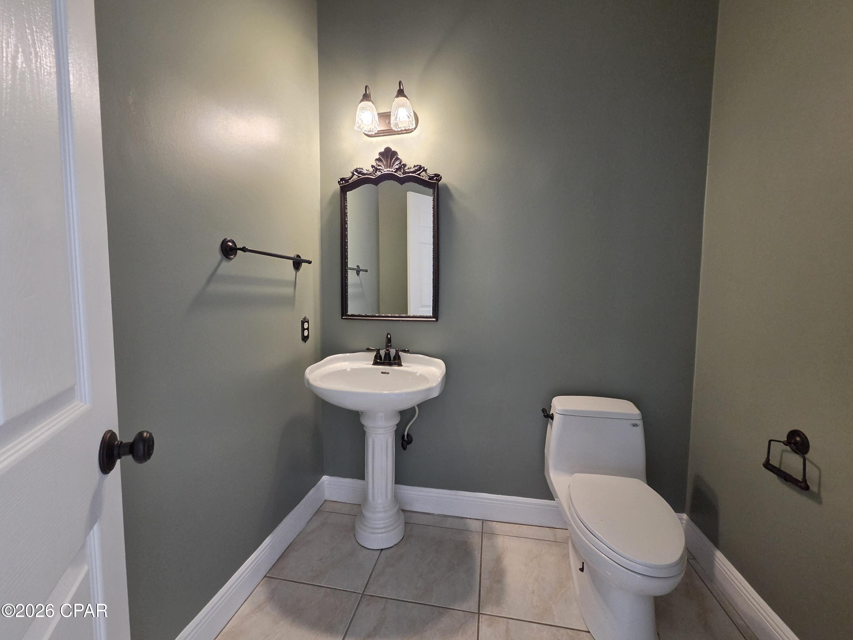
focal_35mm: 13
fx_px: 320
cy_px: 320
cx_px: 426
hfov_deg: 106.2
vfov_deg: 89.9
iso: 320
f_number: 2.2
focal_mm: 2.2
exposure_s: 1/60
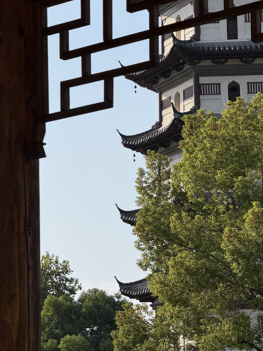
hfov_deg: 11.9
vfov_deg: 15.8
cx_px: 132
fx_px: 1266
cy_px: 174
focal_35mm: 125
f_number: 2.8
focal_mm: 15.66
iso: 50
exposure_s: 1/2083
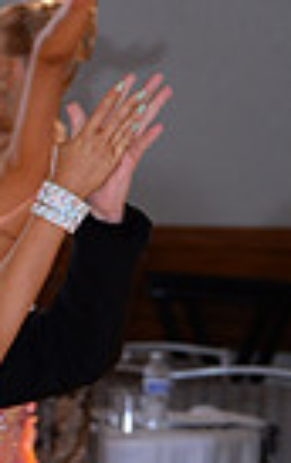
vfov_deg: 4.8
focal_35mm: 430
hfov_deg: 3.1
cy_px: 683
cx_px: -198
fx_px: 5439
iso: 1250
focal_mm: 100
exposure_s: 1/250
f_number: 5.6
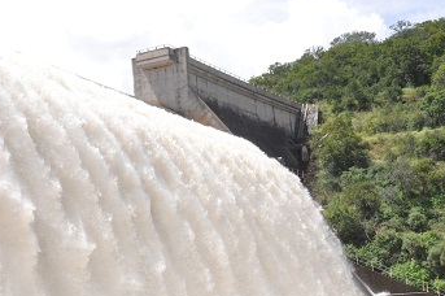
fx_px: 1383
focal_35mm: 112
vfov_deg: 12.1
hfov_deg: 18.2
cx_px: 166
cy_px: 247
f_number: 16
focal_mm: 40
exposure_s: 1/1000
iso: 1600
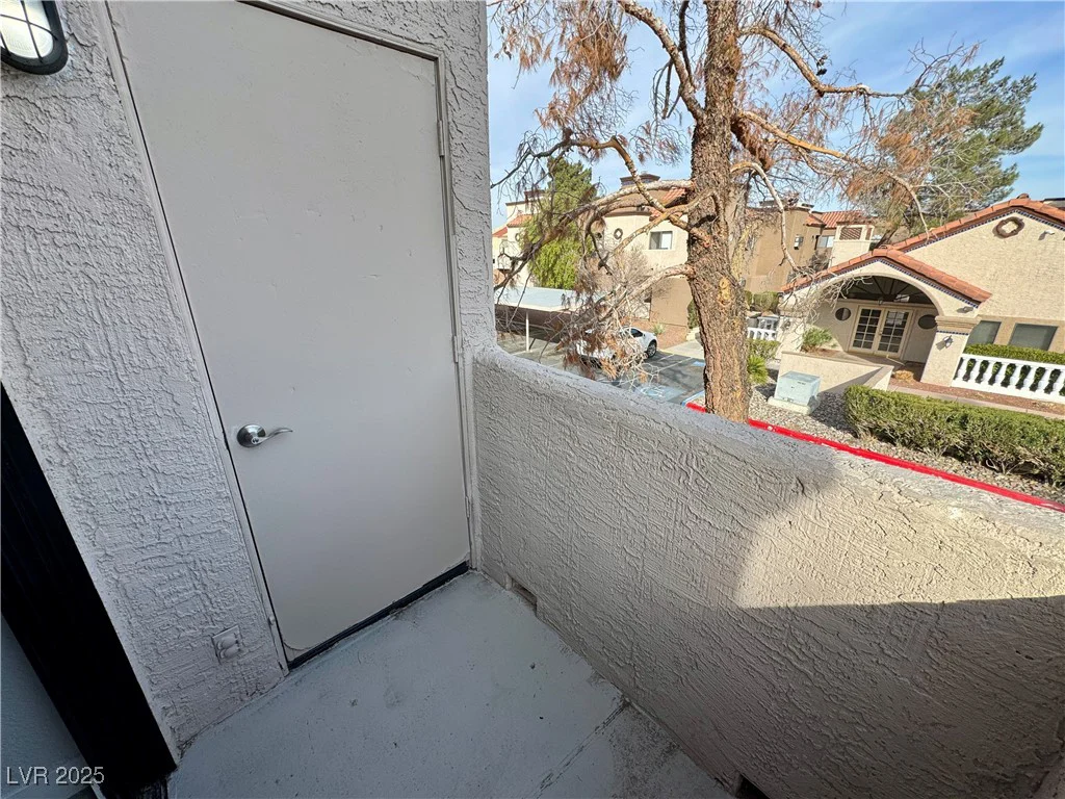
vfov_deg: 85.7
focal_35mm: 14
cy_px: 400
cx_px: 532
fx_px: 431
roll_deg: +0.5
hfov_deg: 102.1
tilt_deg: -19.8
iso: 50
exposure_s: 1/889
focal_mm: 2.22
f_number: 2.2
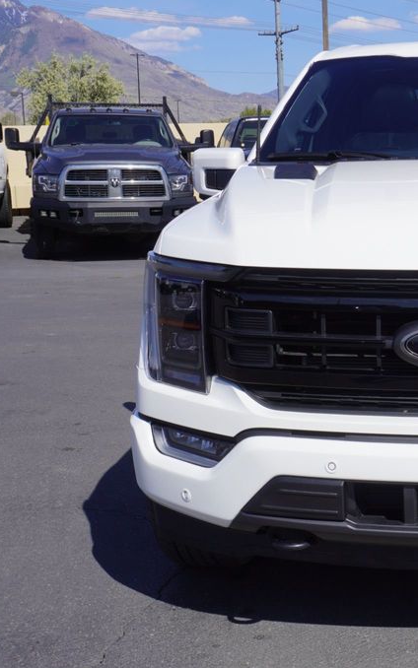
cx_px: 446
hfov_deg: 21.4
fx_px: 1053
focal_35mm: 58
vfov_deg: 35.2
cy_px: 336
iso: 100
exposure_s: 1/250
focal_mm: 25
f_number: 11
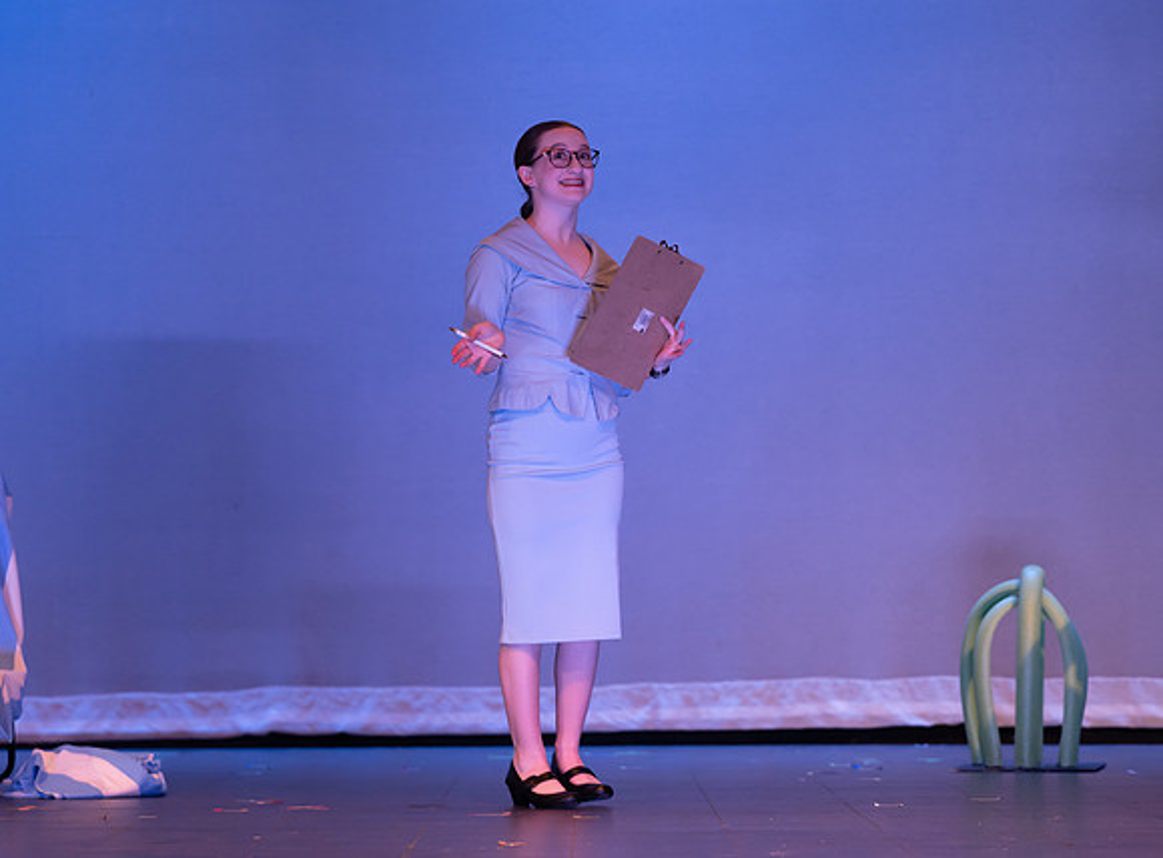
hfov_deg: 14.1
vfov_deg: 10.4
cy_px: 416
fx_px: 4703
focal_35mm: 141
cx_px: 568
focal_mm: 103
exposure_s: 1/320
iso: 1400
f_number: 2.8
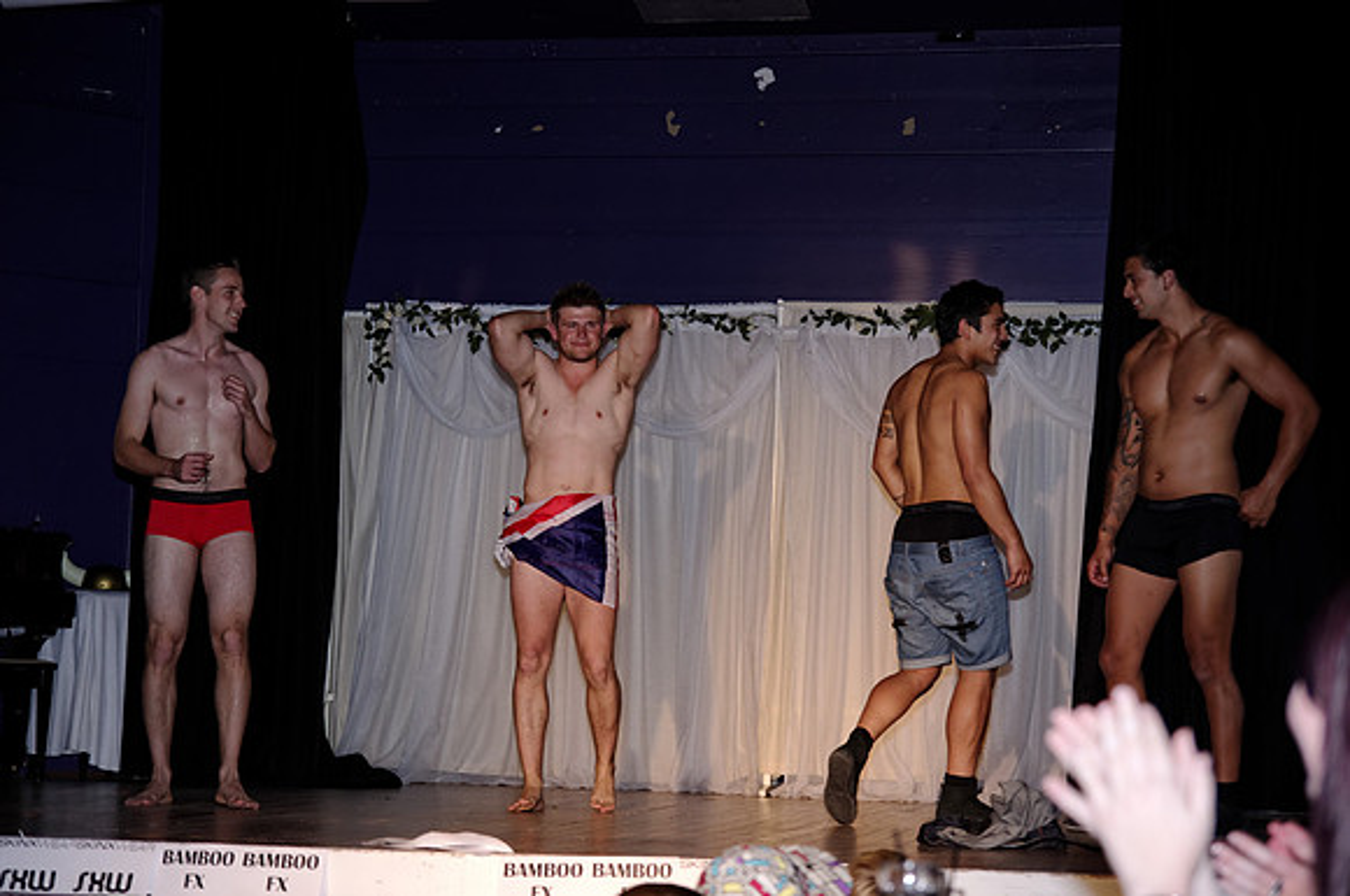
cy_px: 448
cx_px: 675
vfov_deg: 18.1
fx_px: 2809
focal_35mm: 75
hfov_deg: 27.0
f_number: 2.8
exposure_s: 1/180
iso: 400
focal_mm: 50
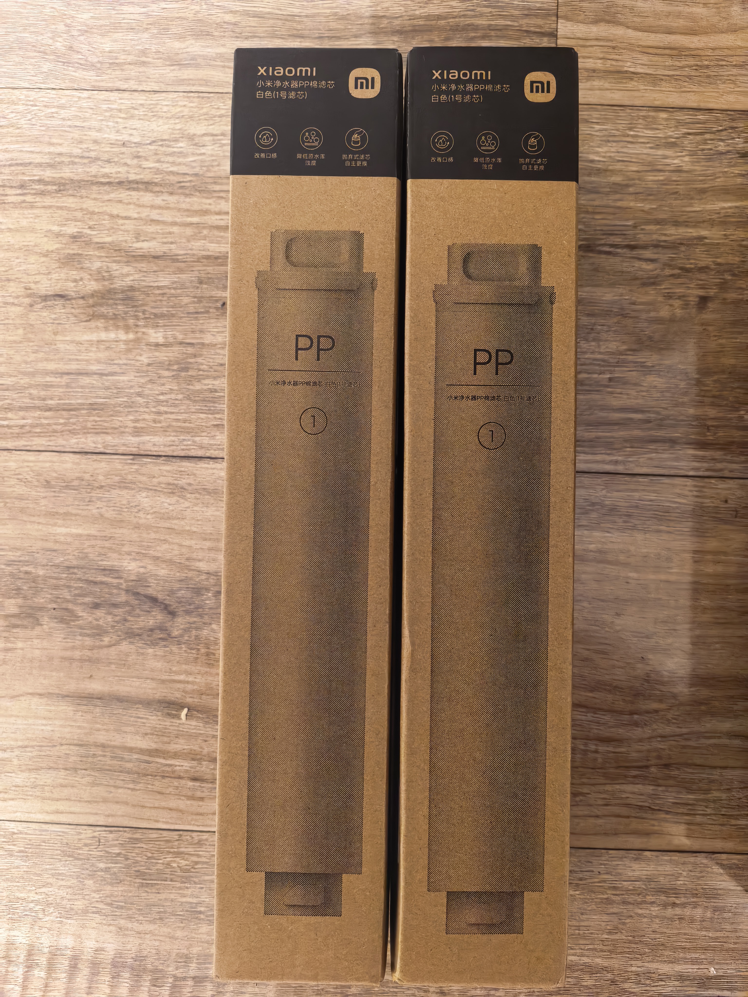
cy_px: 498
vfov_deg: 71.6
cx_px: 374
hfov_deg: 56.8
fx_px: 691
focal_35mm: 24
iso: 640
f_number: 2
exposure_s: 1/50
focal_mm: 6.98
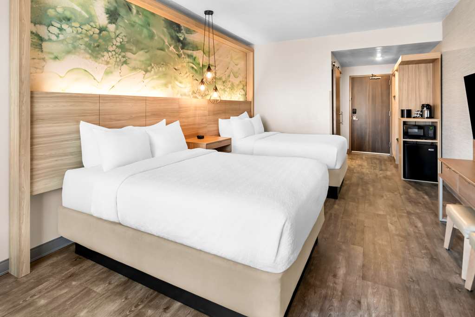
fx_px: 224
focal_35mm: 17
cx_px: 238
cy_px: 158
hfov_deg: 93.3
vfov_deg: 70.4
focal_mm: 17
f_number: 8
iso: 400
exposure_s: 1/1.25
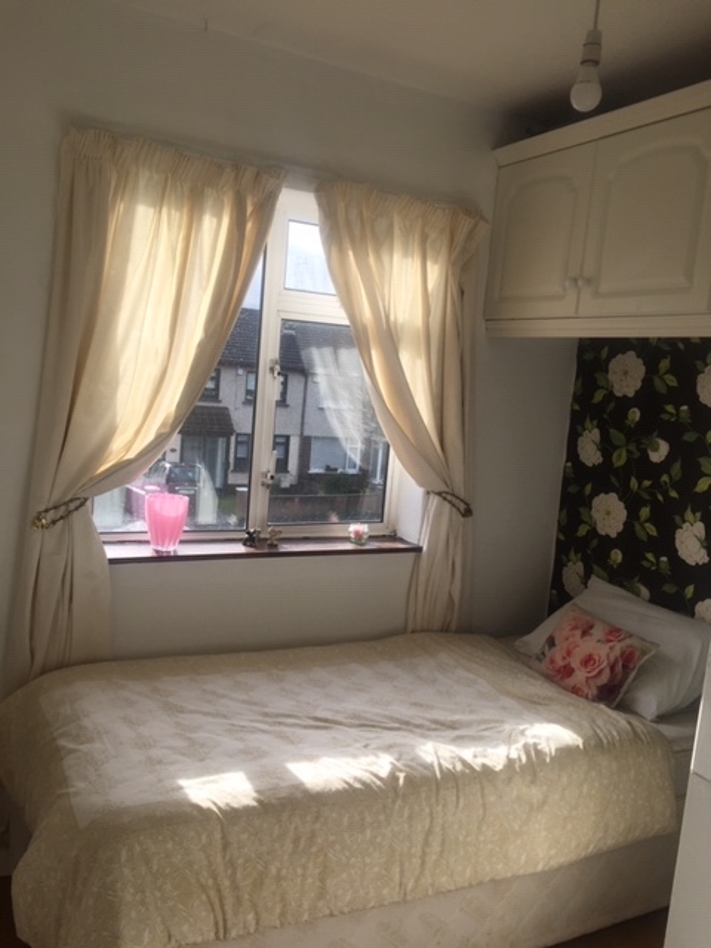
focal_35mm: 29
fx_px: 794
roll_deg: -5.0
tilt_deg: -7.6
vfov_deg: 61.7
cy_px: 474
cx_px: 356
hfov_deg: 48.2
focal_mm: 4.15
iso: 32
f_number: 2.2
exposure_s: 1/860
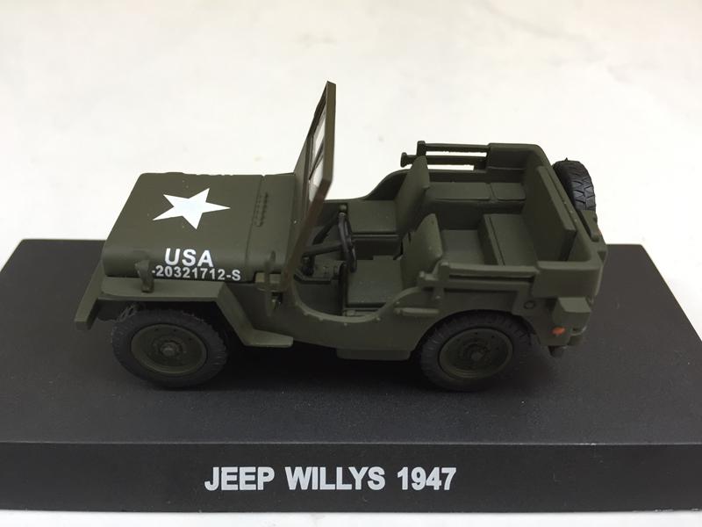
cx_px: 351
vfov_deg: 48.2
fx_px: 588
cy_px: 264
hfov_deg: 61.7
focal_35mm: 29
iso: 32
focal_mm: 4.15
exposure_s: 1/33
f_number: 2.2
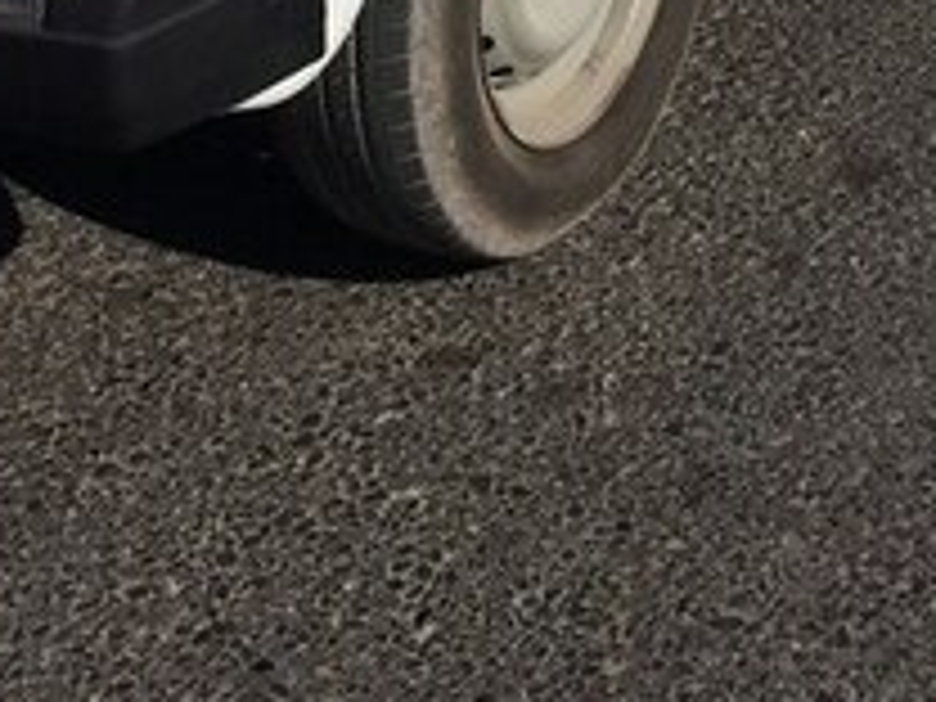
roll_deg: -0.7
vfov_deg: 15.0
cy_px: -313
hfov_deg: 21.3
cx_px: 558
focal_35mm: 92
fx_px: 2488
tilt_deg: -20.9
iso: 32
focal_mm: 4.15
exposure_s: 1/5882
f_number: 2.2
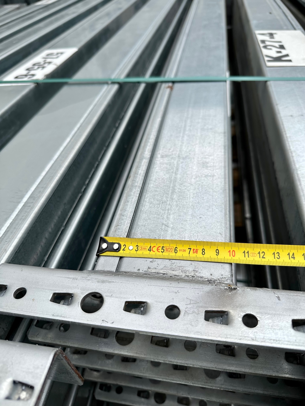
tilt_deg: -43.2
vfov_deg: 71.6
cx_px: 152
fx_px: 282
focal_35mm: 24
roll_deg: +9.2
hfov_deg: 56.8
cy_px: 203
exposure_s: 1/1131
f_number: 1.78
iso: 80
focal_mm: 6.86
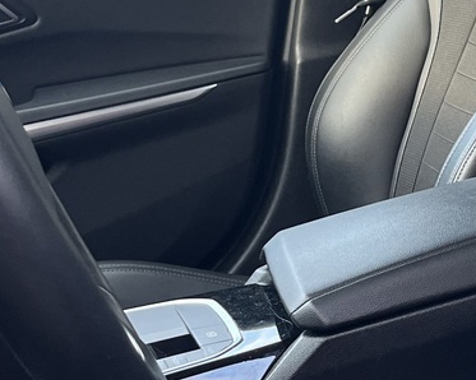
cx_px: 489
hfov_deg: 19.0
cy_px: 162
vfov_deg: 15.7
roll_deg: +5.4
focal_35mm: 98
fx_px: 1380
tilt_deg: -16.4
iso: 125
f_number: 1.6
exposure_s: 1/107
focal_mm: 5.1
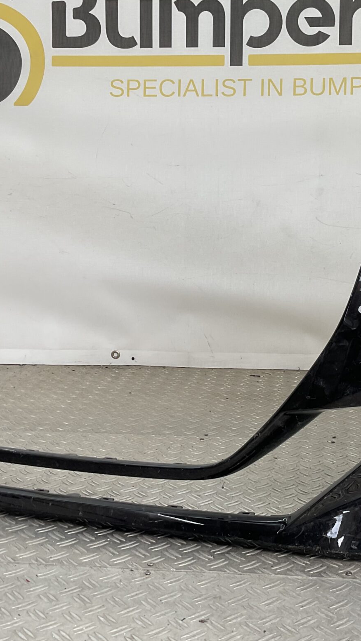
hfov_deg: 23.0
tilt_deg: -7.4
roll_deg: -1.4
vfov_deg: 39.8
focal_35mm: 52
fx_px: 885
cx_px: 237
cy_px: 293
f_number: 1.8
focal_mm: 3
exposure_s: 1/196
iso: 16
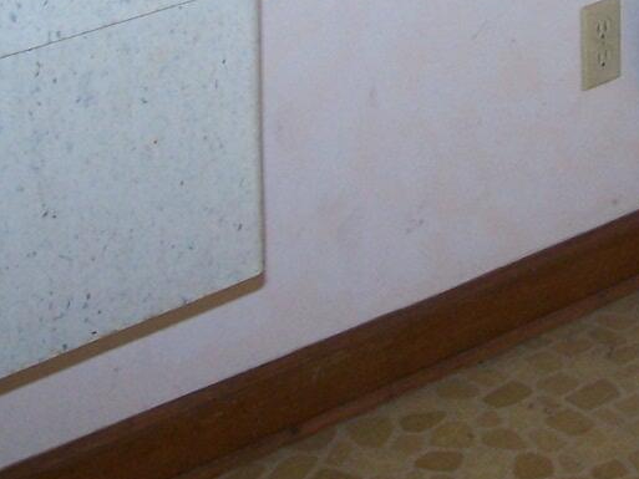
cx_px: 607
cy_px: -221
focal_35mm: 115
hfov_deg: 16.8
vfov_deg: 12.3
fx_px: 2123
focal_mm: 6.3
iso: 140
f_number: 2.8
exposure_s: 1/60
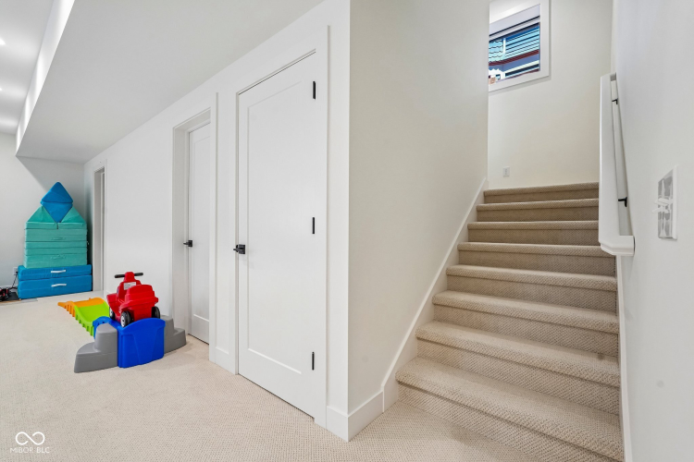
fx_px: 308
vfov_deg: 73.7
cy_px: 231
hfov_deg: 96.7
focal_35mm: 16
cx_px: 347
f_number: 8
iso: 1000
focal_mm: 16
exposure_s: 1/30
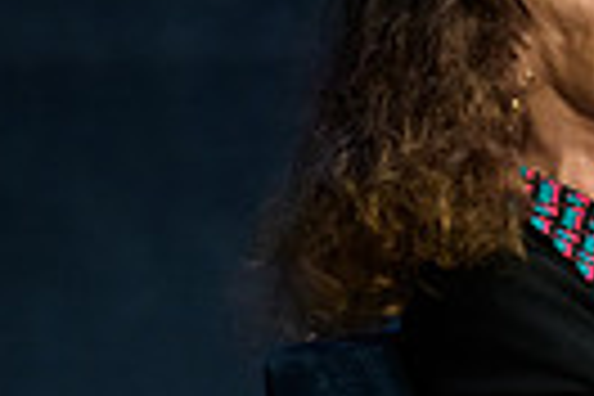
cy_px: 493
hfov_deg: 3.3
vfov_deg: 2.2
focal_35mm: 617
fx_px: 10180
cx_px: 1184
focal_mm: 140
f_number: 3.2
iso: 1000
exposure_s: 1/200
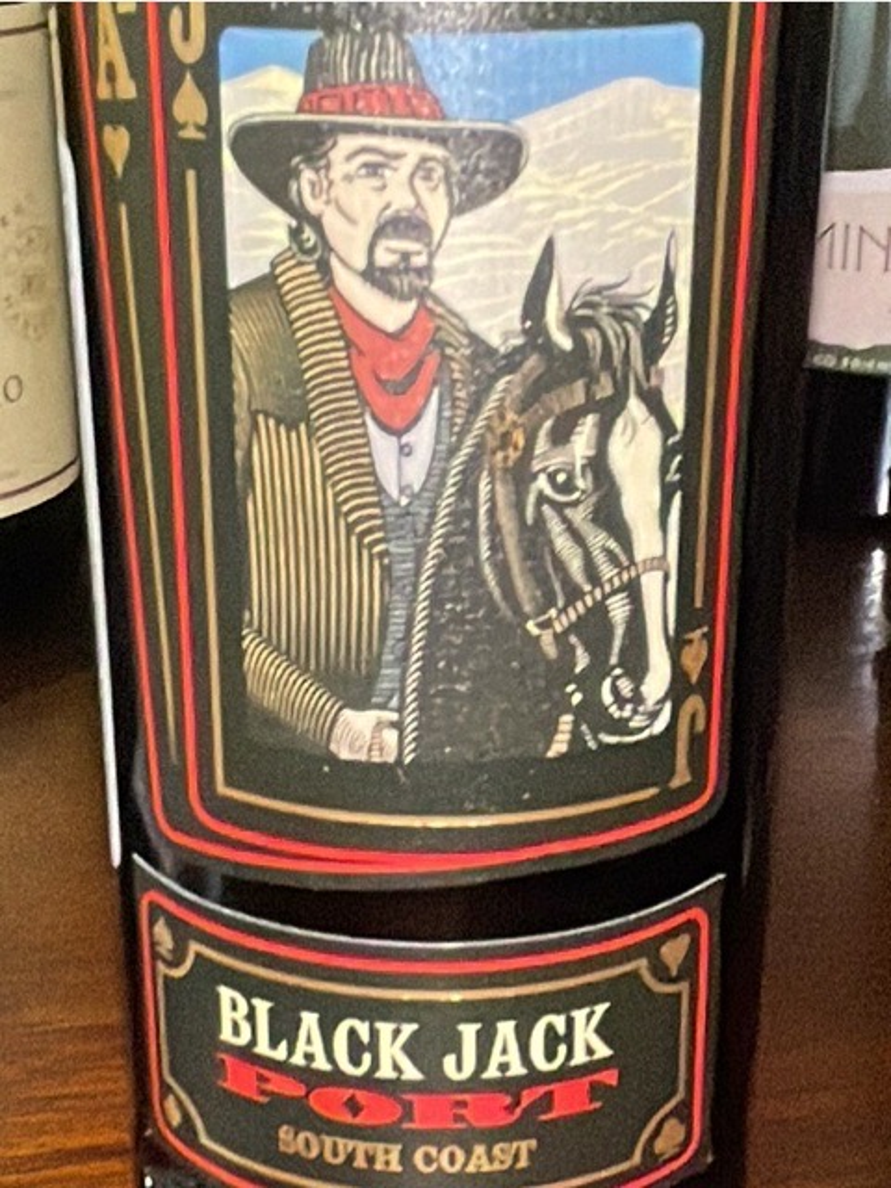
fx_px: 1030
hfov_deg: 46.8
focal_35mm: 30
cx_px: 446
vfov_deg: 60.0
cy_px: 594
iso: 400
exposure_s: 1/60
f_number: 2.4
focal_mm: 1.54
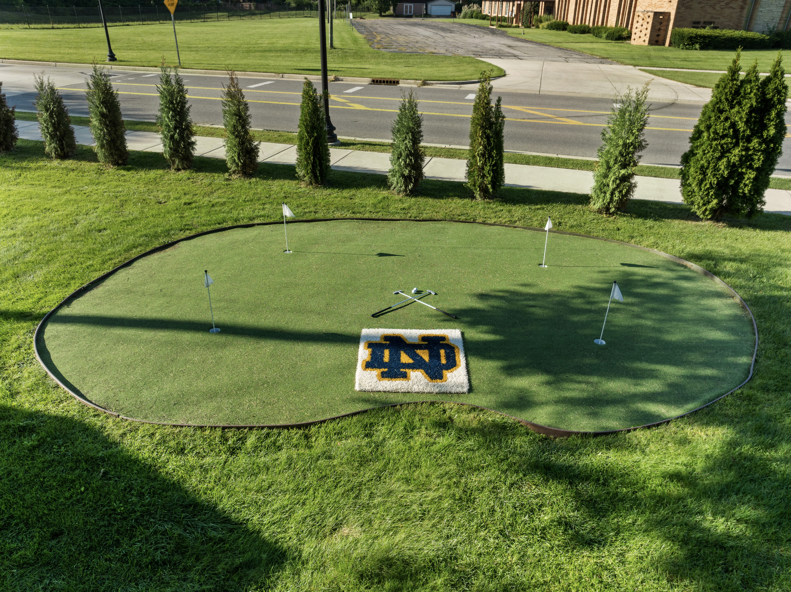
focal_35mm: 24
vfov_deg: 56.8
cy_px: 296
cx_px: 396
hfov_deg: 71.6
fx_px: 548
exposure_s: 1/400
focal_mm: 12.29
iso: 100
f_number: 2.8
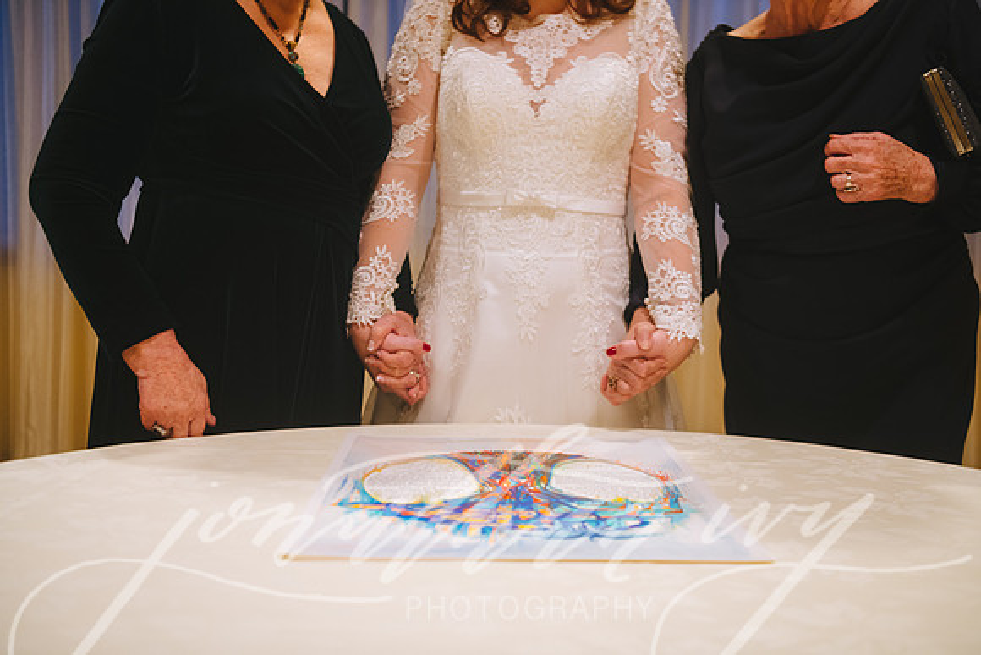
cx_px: 490
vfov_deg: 31.9
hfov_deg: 46.4
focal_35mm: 42
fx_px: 1145
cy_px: 328
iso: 1250
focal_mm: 42
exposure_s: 1/125
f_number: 2.8
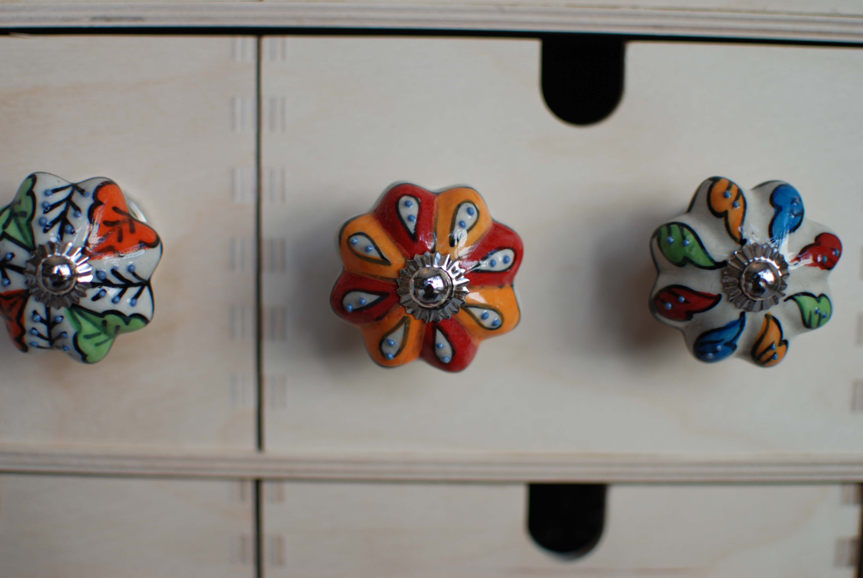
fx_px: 1260
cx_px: 432
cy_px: 289
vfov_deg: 25.8
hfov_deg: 37.8
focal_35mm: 52
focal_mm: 35
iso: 100
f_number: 1.8
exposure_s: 1/250
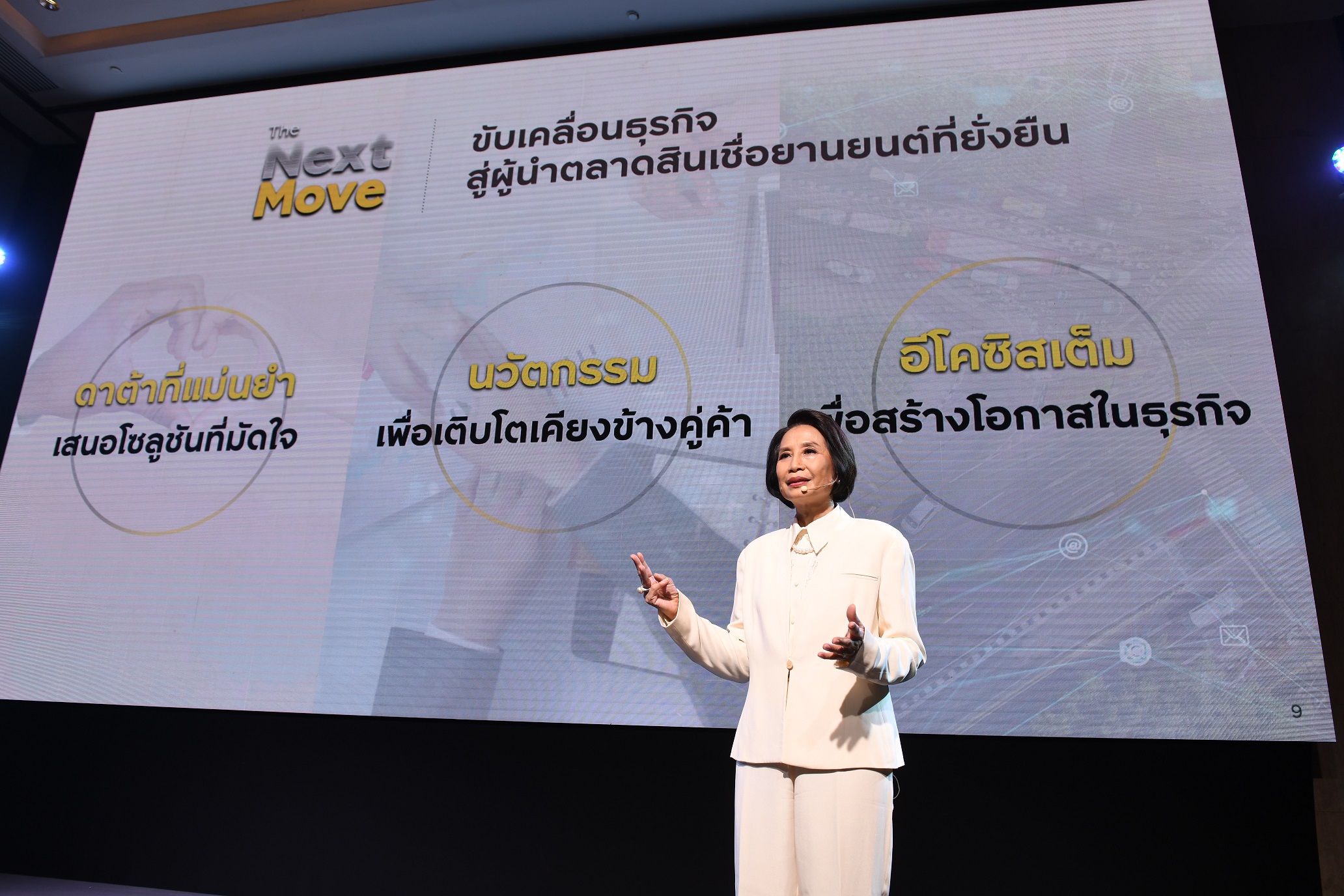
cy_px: 448
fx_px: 971
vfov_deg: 49.6
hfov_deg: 69.4
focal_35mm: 26
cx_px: 672
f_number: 4.5
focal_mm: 26
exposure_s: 1/125
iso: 500
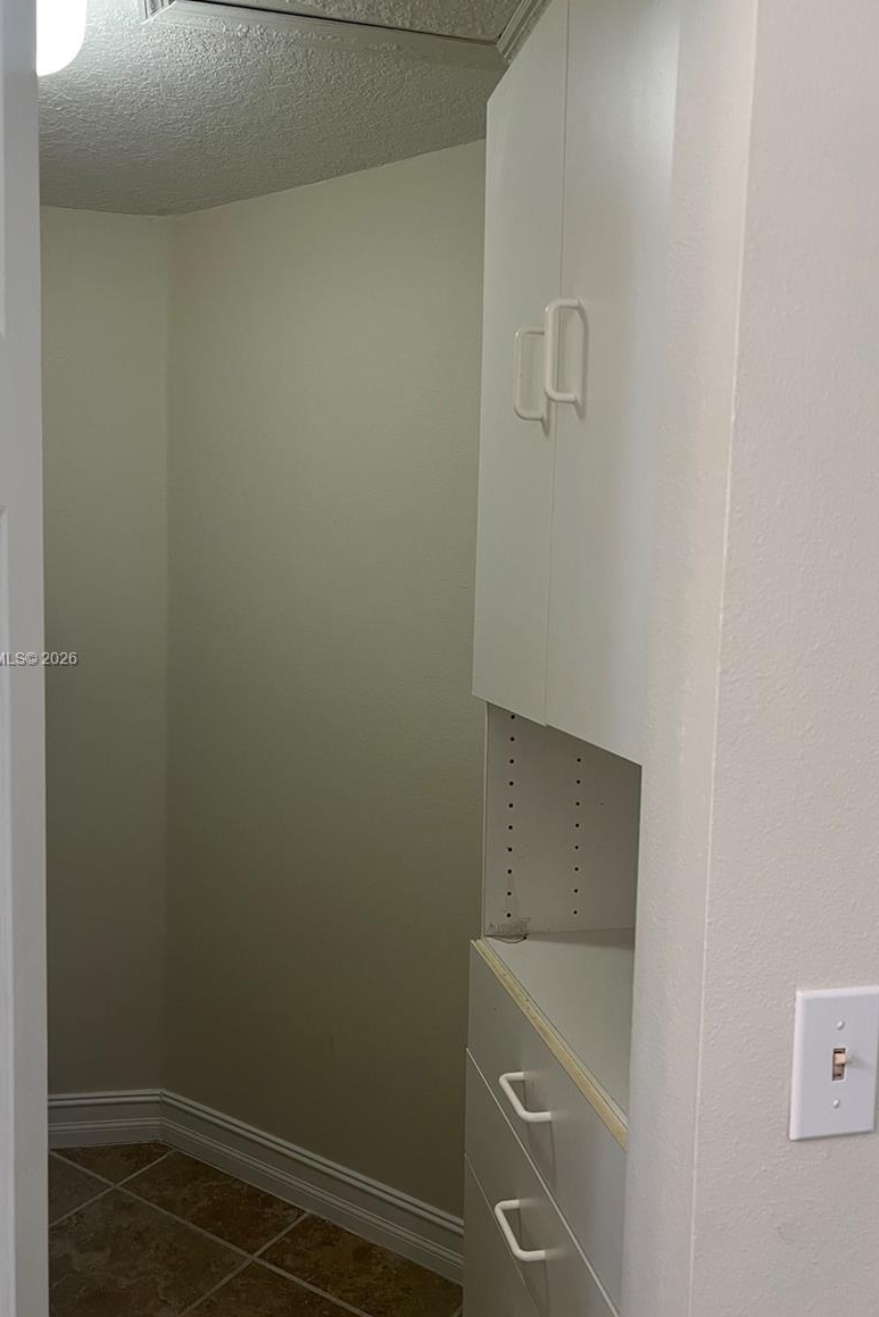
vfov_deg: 65.5
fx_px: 1025
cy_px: 660
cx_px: 379
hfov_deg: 46.3
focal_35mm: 28
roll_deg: -0.9
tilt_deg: -5.5
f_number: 1.5
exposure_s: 1/60
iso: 125
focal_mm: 5.7
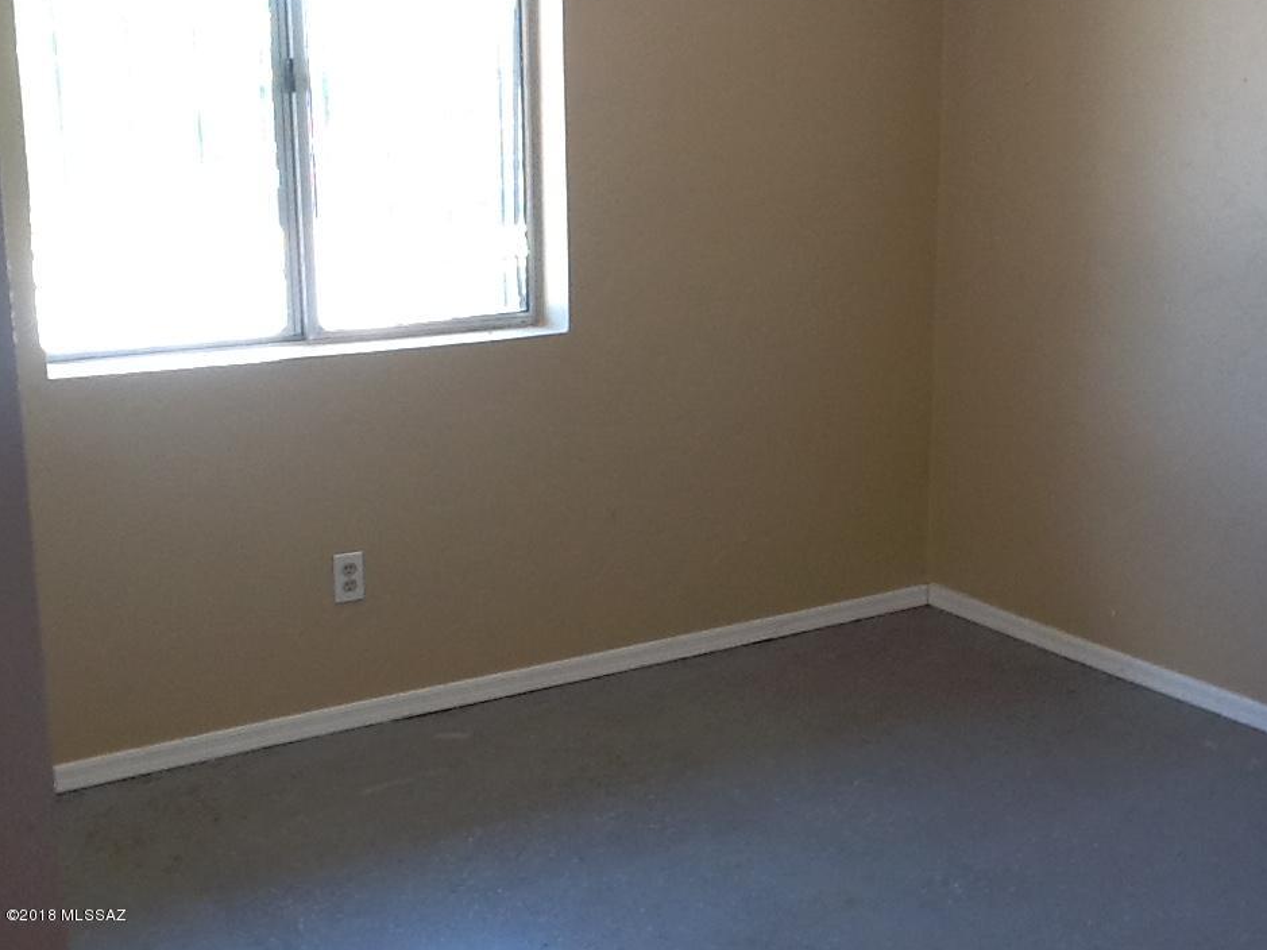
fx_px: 1647
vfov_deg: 32.2
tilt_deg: -11.9
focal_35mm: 45
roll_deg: +1.2
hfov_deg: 42.1
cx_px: 646
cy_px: 466
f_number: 2.4
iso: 64
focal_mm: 2.03
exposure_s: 1/30
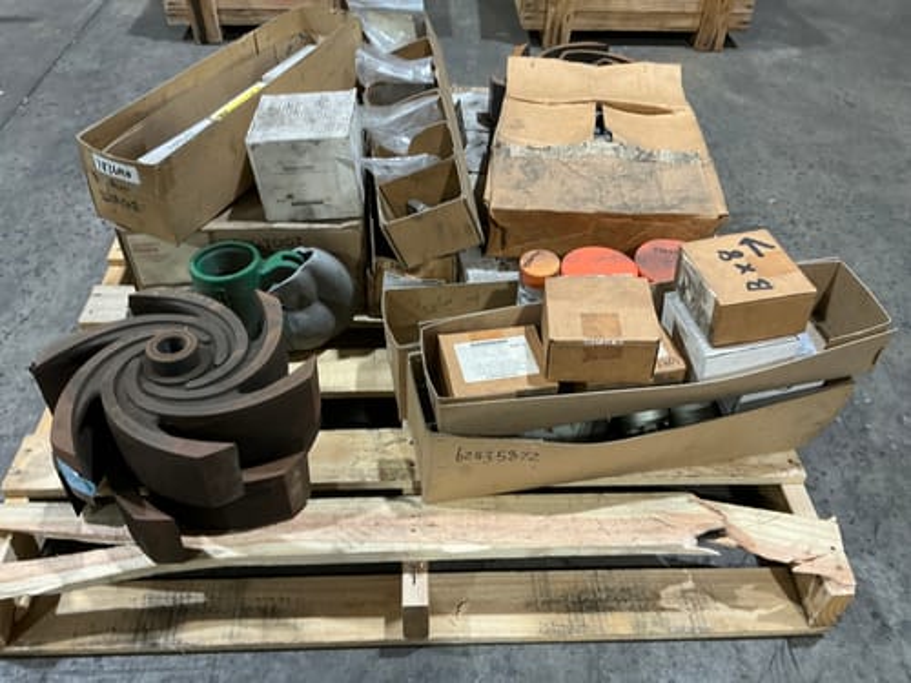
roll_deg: -2.6
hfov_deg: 63.4
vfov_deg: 49.7
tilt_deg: -42.9
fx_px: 737
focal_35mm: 28
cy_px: 342
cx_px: 456
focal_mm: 3
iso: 100
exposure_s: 1/50
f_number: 1.8
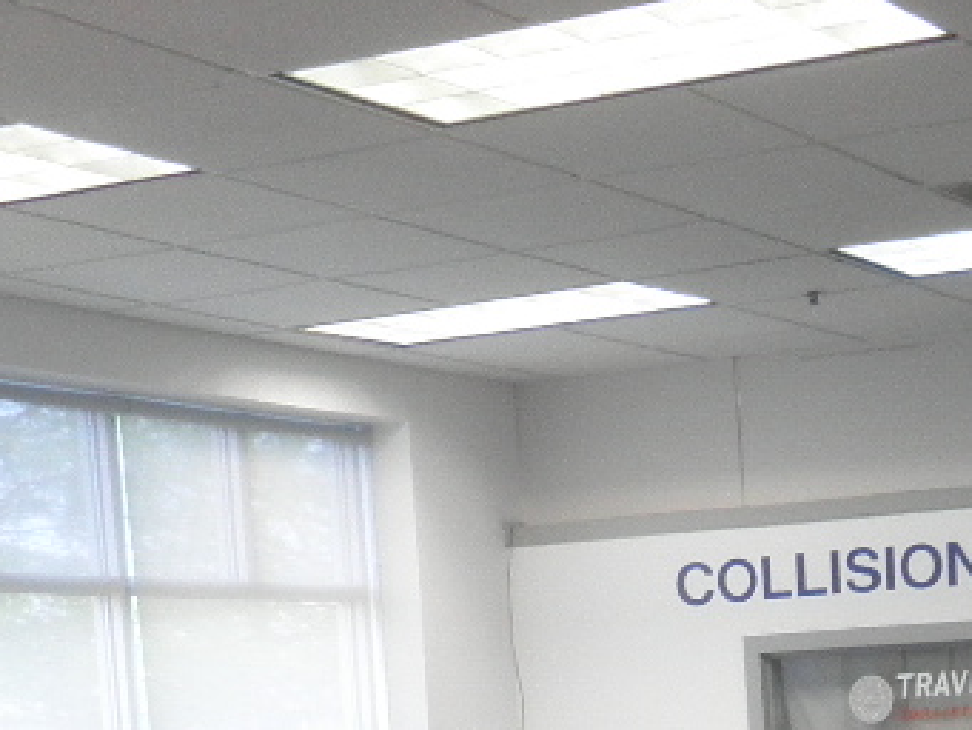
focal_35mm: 90
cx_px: 867
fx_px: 2528
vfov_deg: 15.3
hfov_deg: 21.3
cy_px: 1055
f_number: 3.3
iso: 160
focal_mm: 4.3
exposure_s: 1/30
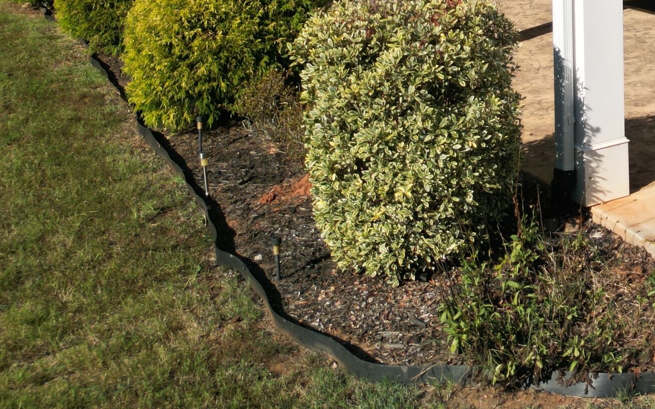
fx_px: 1071
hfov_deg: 30.3
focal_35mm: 60
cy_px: -60
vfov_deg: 20.4
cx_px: 731
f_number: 1.7
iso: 140
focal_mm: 6.72
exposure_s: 1/1500
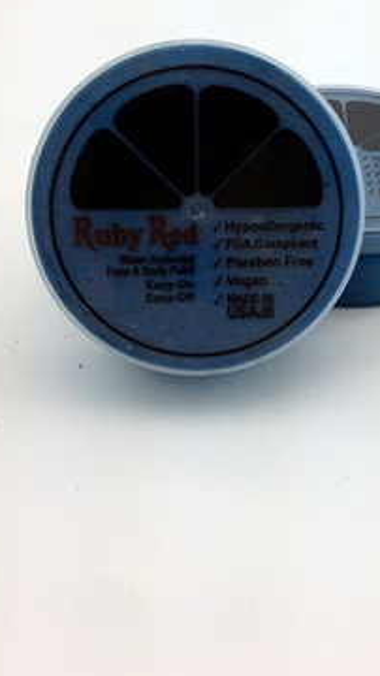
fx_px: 985
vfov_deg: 37.3
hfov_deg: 21.4
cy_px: 211
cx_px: 331
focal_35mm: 55
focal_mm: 4.12
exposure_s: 1/162
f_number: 2.4
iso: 50
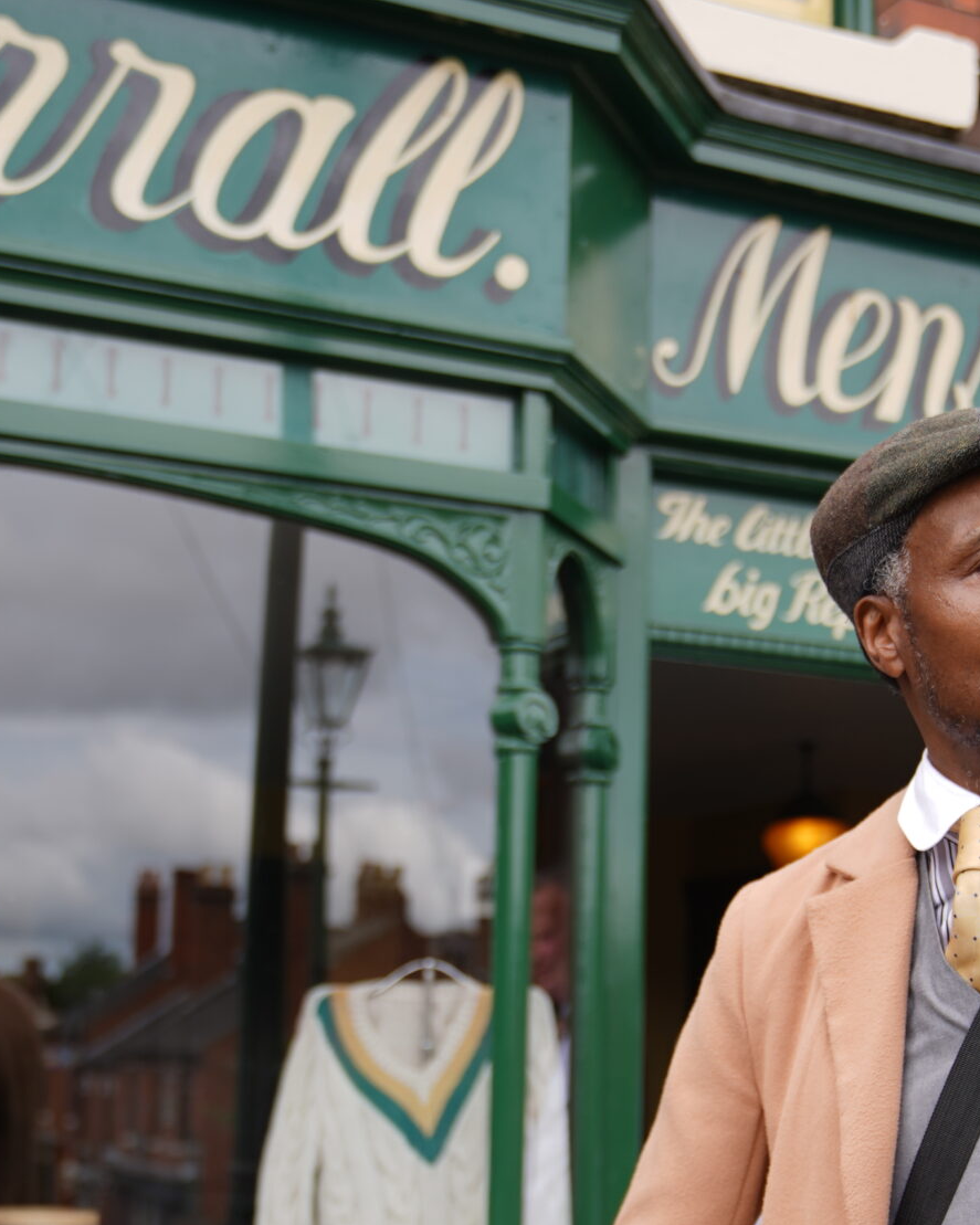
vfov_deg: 28.9
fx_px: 2357
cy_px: 827
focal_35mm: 65
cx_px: 623
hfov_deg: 23.4
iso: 50
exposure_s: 1/320
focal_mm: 30
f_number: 2.8
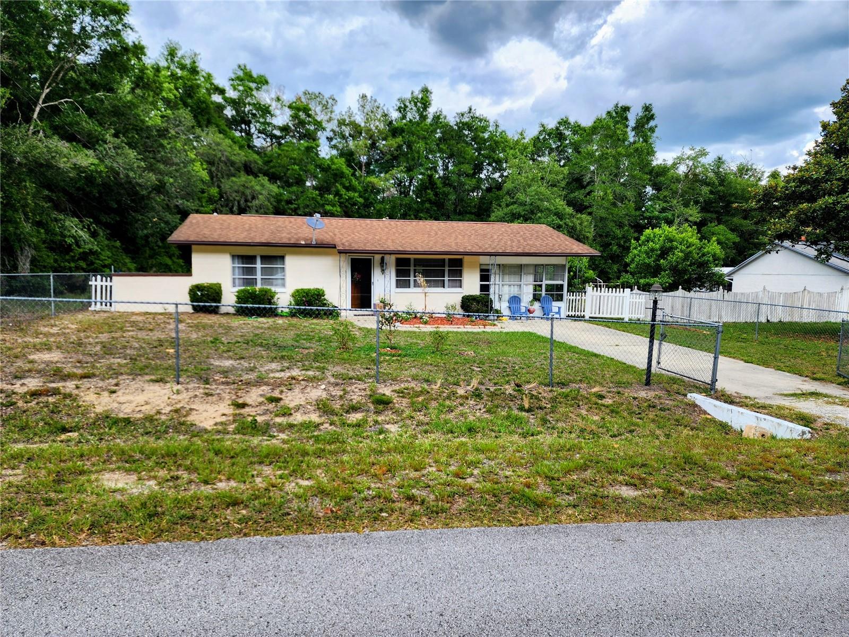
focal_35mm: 23
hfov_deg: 73.9
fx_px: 564
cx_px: 424
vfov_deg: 58.9
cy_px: 318
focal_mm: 6.4
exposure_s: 1/187
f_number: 1.8
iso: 12
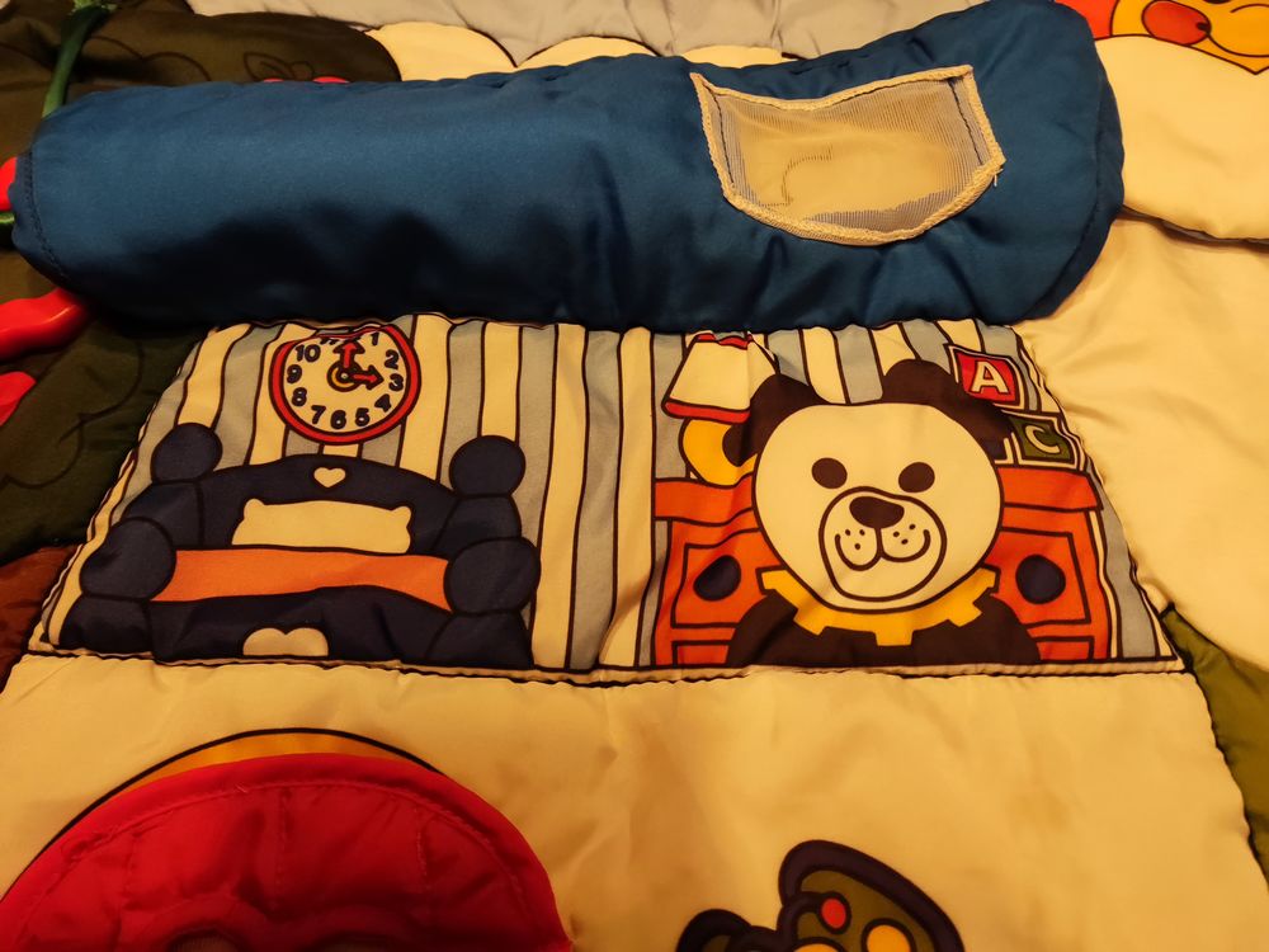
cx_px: 634
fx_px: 953
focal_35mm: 26
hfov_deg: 67.3
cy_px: 476
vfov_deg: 53.1
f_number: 1.79
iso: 409
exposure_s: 1/50
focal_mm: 4.74
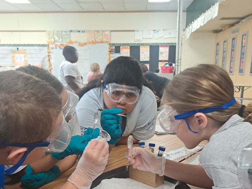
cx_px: 128
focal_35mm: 33
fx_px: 240
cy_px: 124
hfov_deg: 55.4
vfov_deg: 42.4
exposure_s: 1/60
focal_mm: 5.23
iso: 160
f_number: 1.8
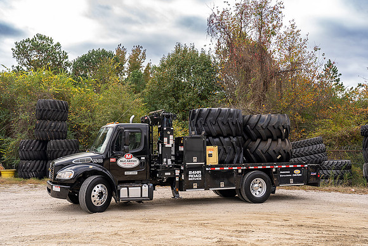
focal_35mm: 37
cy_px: 123
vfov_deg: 36.0
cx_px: 184
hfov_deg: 51.9
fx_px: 378
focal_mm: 37
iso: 100
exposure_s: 1/125
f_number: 4
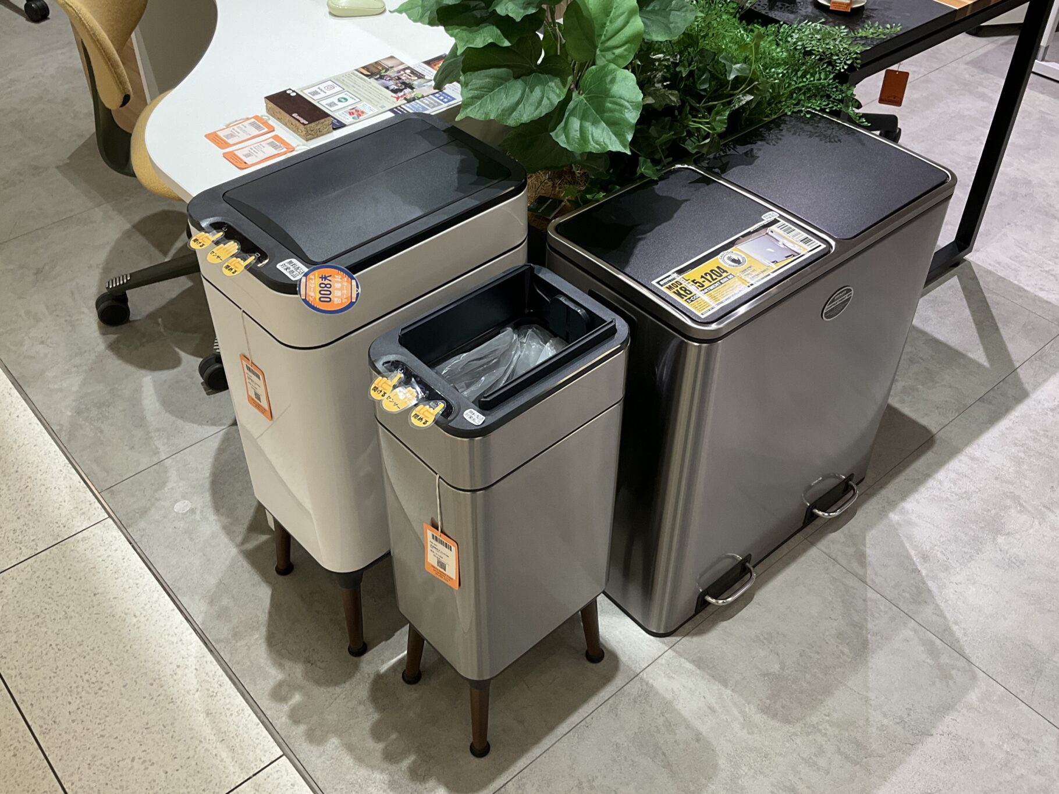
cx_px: 530
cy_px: 397
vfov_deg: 48.2
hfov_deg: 61.7
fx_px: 887
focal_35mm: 29
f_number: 1.8
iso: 40
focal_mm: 3
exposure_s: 1/50
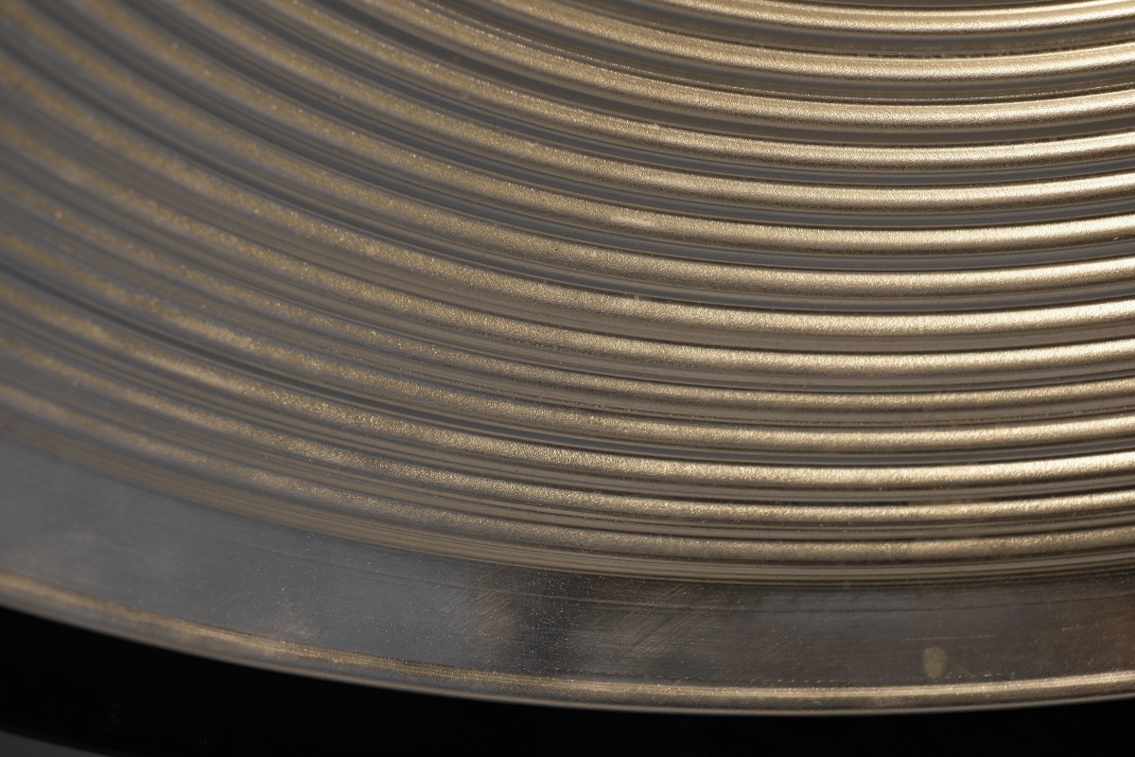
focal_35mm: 53
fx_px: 1671
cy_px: 378
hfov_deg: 37.5
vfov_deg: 25.5
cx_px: 568
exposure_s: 1/300
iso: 800
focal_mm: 35
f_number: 5.6
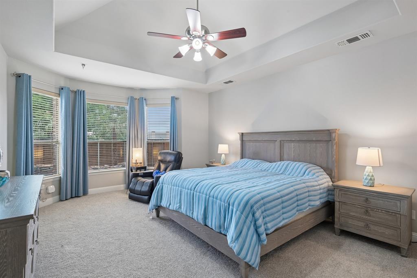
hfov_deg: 93.3
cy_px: 139
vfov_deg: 70.4
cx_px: 208
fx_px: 197
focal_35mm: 17
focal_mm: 17
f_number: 8
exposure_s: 1/8
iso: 400
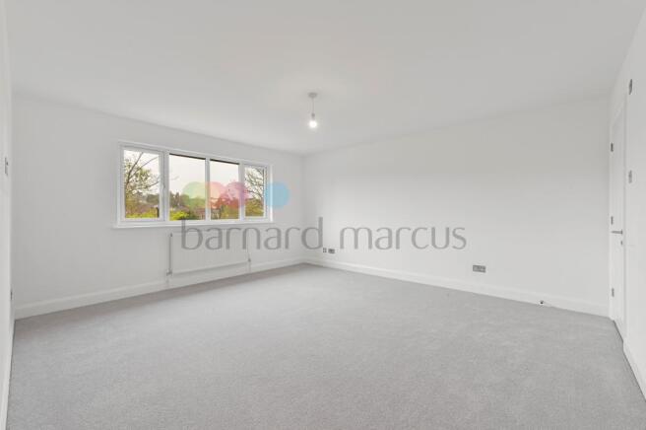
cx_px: 323
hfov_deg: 104.3
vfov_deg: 81.1
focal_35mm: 14
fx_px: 251
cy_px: 215
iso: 200
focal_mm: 14
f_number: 16
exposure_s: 1/2.5
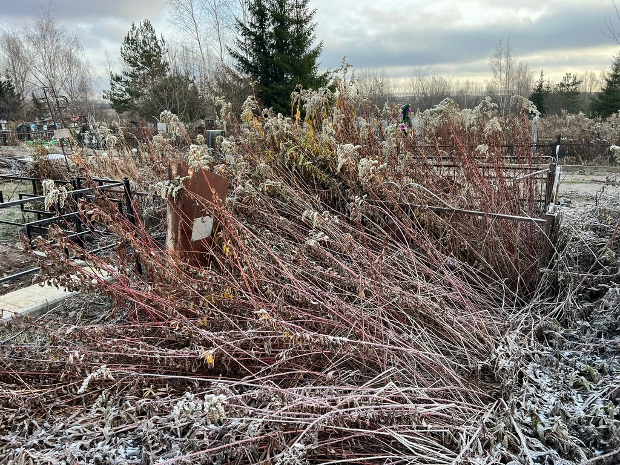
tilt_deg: -18.0
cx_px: 310
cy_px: 232
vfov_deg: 53.1
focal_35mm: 26
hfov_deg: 67.3
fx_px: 466
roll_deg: -1.5
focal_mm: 5.7
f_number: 1.5
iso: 50
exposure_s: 1/345
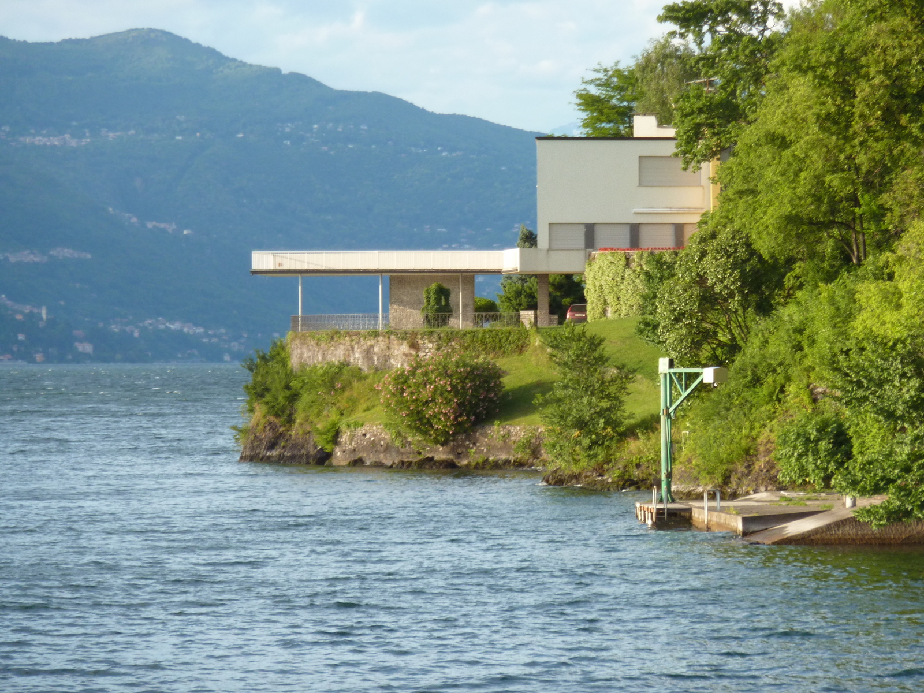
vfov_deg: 7.1
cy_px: 346
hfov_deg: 9.4
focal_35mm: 210
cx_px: 462
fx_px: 5606
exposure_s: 1/250
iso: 160
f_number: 4.6
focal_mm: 34.4
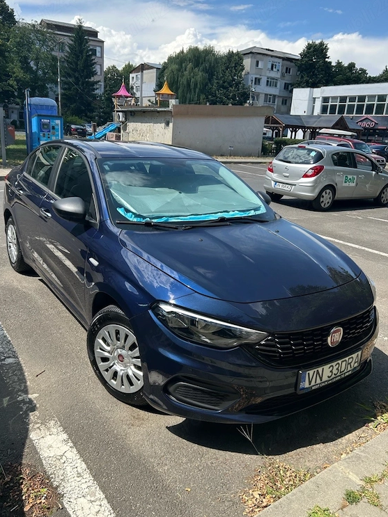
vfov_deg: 63.4
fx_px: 419
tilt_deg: -16.0
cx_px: 185
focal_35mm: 28
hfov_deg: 49.7
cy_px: 246
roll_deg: -2.0
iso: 50
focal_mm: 5.7
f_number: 1.5
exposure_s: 1/2571
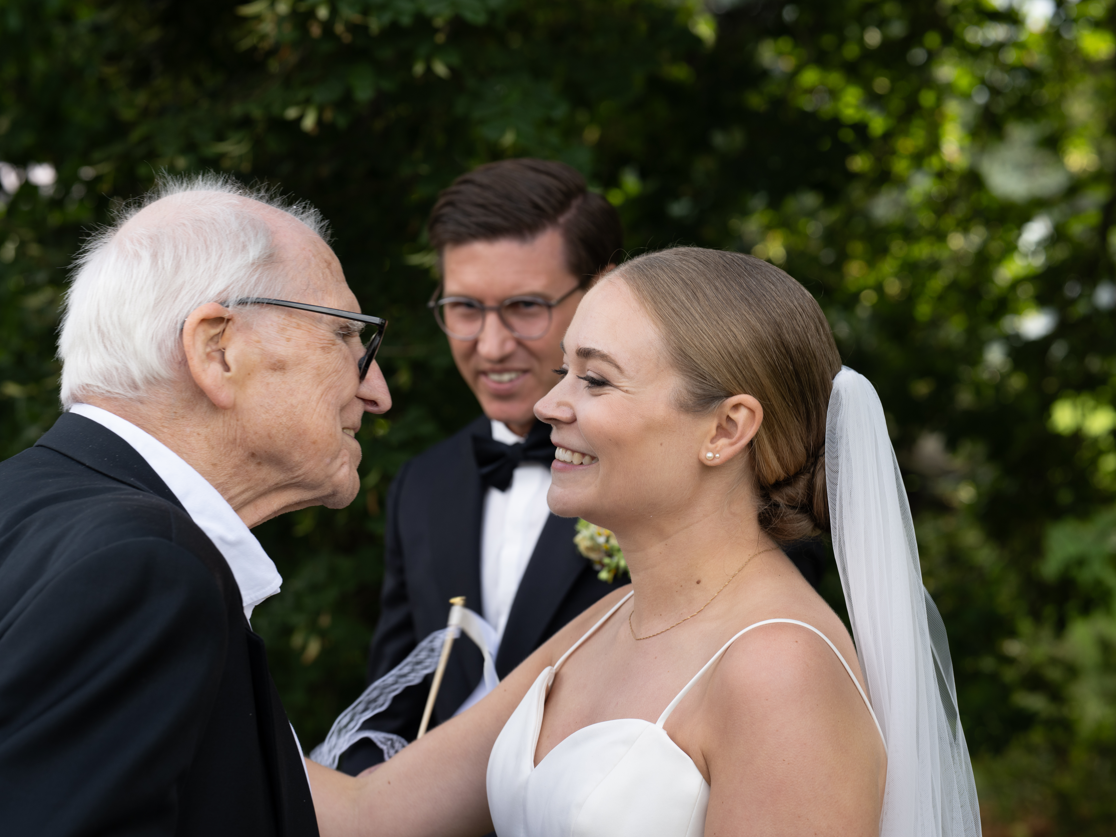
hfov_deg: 21.3
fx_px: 2966
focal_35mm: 92
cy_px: 419
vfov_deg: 16.1
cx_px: 578
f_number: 5.6
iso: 160
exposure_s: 1/125
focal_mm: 85
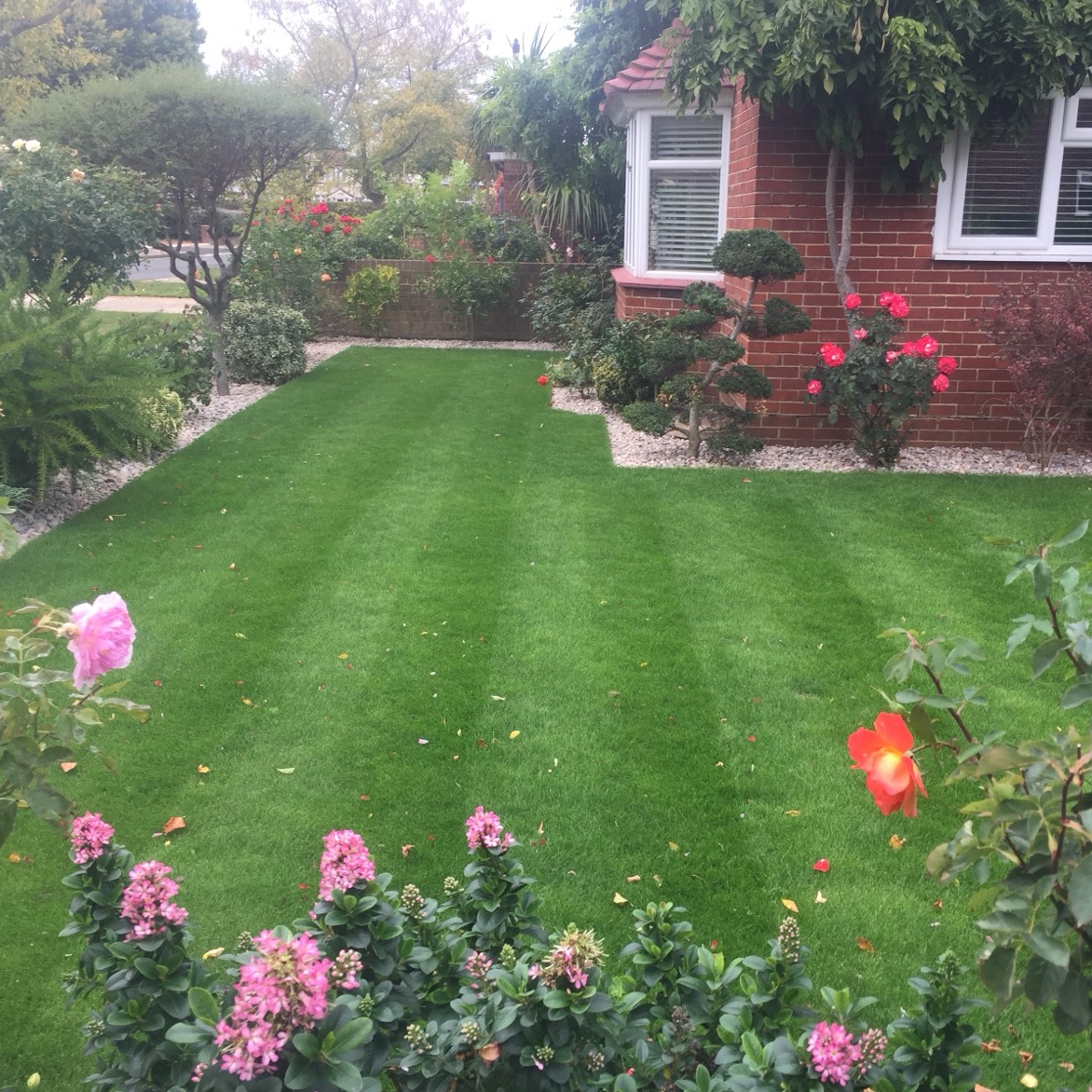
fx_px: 1249
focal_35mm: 35
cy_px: 544
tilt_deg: -13.6
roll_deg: -1.9
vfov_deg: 47.2
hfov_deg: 47.2
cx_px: 546
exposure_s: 1/115
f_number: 2.2
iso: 32
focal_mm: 4.15
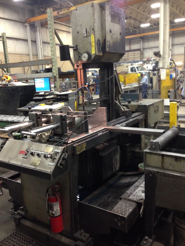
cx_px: 92
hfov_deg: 42.9
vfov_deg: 55.4
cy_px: 123
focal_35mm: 33
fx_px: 235
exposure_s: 1/20
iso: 250
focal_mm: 4.12
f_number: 2.4
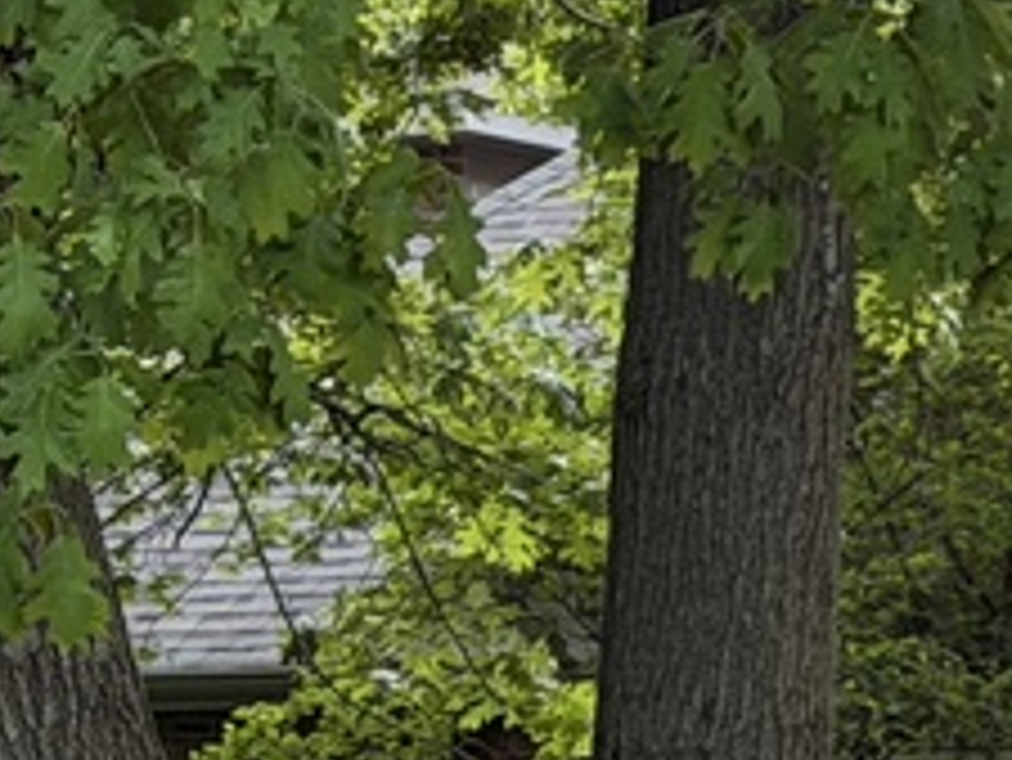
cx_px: -31
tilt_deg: +1.2
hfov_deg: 6.4
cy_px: 756
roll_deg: +0.8
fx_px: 8980
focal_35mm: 307
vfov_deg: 4.8
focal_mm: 6.76
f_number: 1.78
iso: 160
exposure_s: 1/167
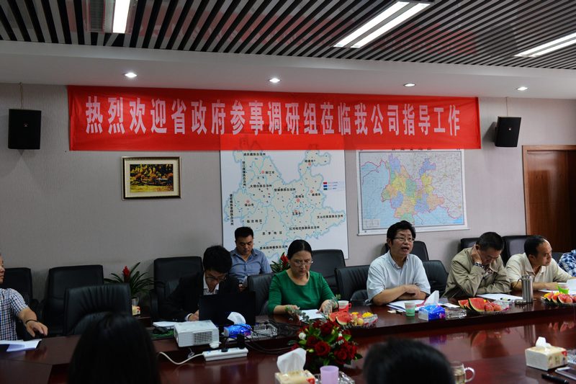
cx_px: 288
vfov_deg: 36.9
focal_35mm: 36
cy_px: 192
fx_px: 576
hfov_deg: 53.1
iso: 1600
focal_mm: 36
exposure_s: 1/80
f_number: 4.5
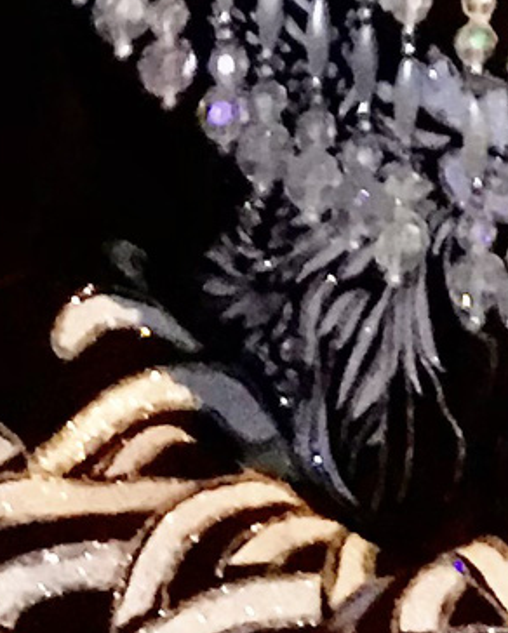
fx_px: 3752
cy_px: -940
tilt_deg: -5.9
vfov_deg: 8.7
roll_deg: -1.3
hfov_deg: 7.2
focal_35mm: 200
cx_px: 1326
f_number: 1.8
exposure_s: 1/4
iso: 100
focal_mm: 3.99
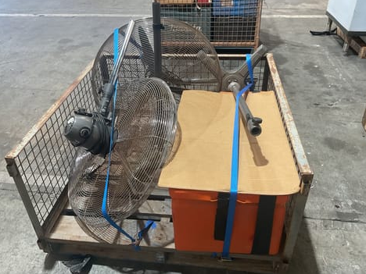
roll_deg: +2.4
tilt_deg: -35.4
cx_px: 181
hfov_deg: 58.3
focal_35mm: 31
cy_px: 130
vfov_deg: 45.4
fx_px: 328
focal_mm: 3
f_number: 1.8
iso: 160
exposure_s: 1/60
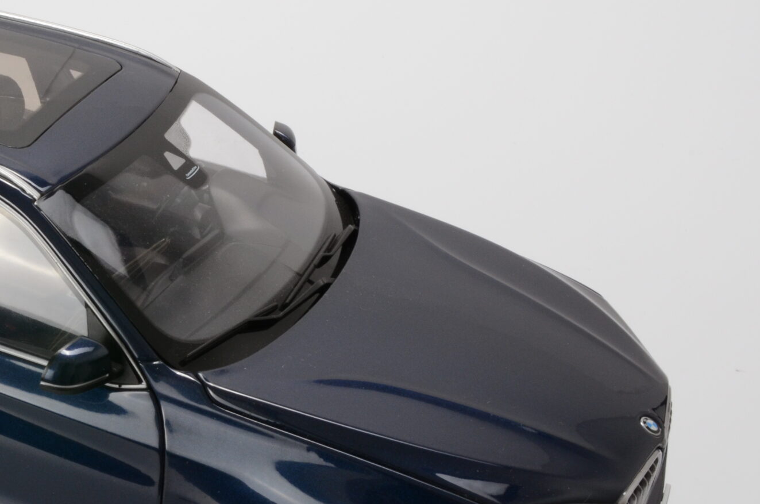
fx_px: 1896
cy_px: 361
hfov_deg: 22.1
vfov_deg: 15.1
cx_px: 55
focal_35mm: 90
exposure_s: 1/13
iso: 500
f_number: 20
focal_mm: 31
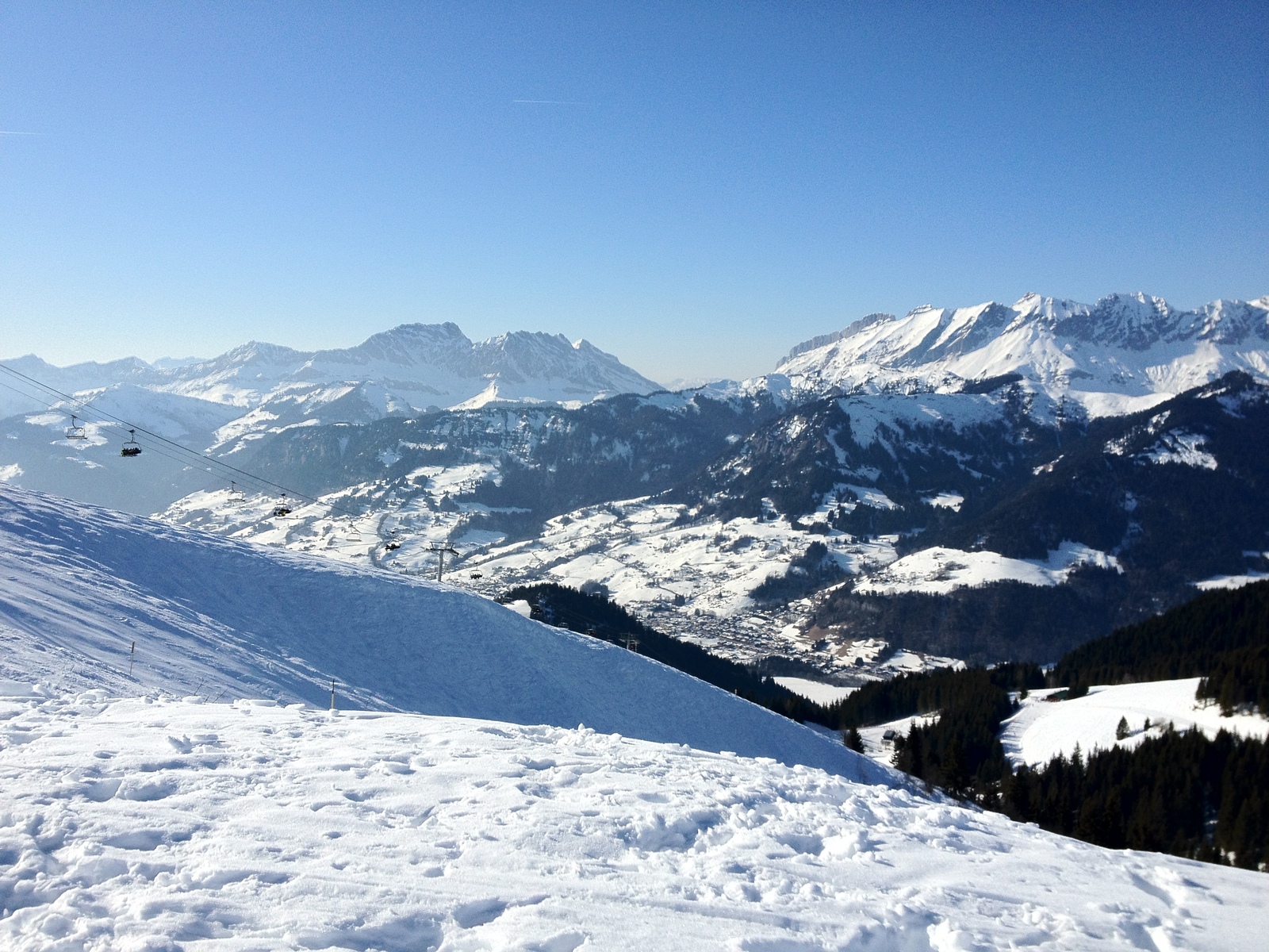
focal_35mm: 35
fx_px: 1283
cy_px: 476
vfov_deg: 40.7
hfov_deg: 52.6
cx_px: 634
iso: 64
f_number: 2.4
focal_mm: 4.28
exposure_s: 1/3460
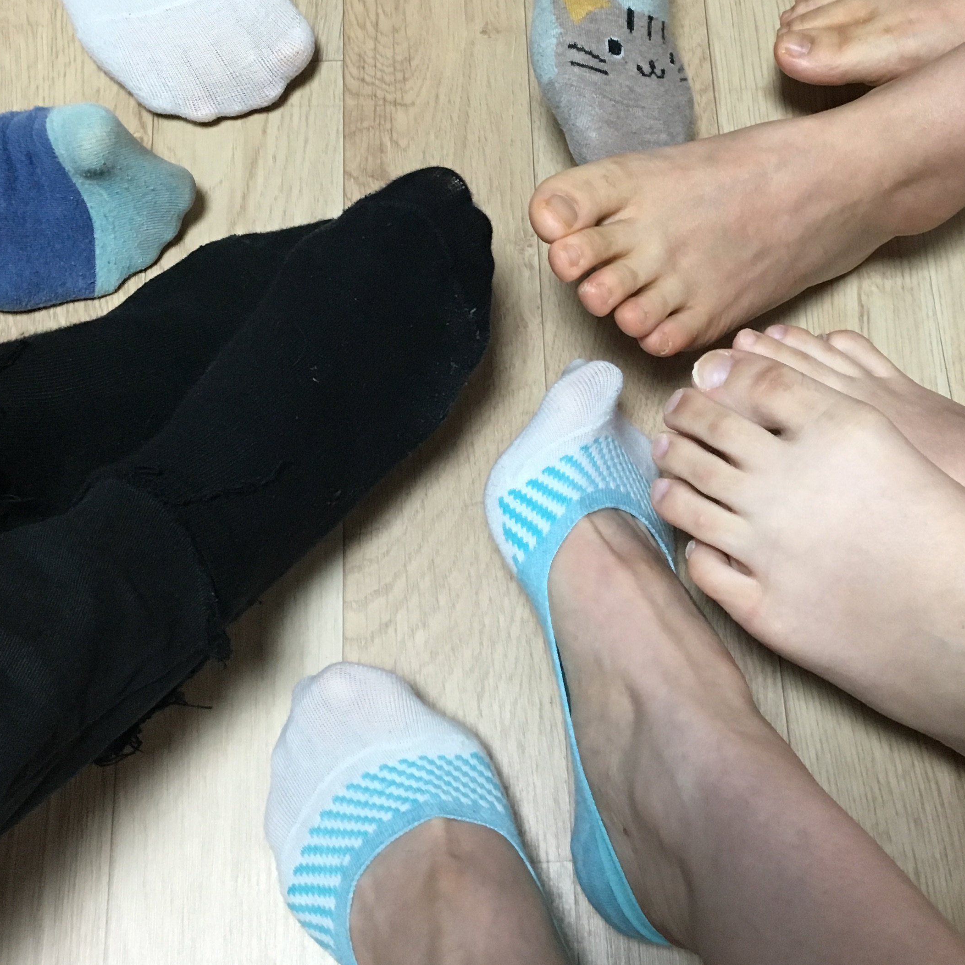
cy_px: 287
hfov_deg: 34.7
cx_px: 523
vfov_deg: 34.2
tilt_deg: -64.3
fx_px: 1545
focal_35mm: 49
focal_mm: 4.15
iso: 125
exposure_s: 1/30
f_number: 2.2
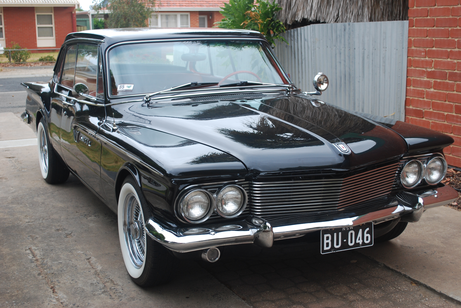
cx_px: 230
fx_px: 615
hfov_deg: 41.1
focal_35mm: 48
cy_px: 154
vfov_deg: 28.2
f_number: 5
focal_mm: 32
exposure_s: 1/100
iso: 200
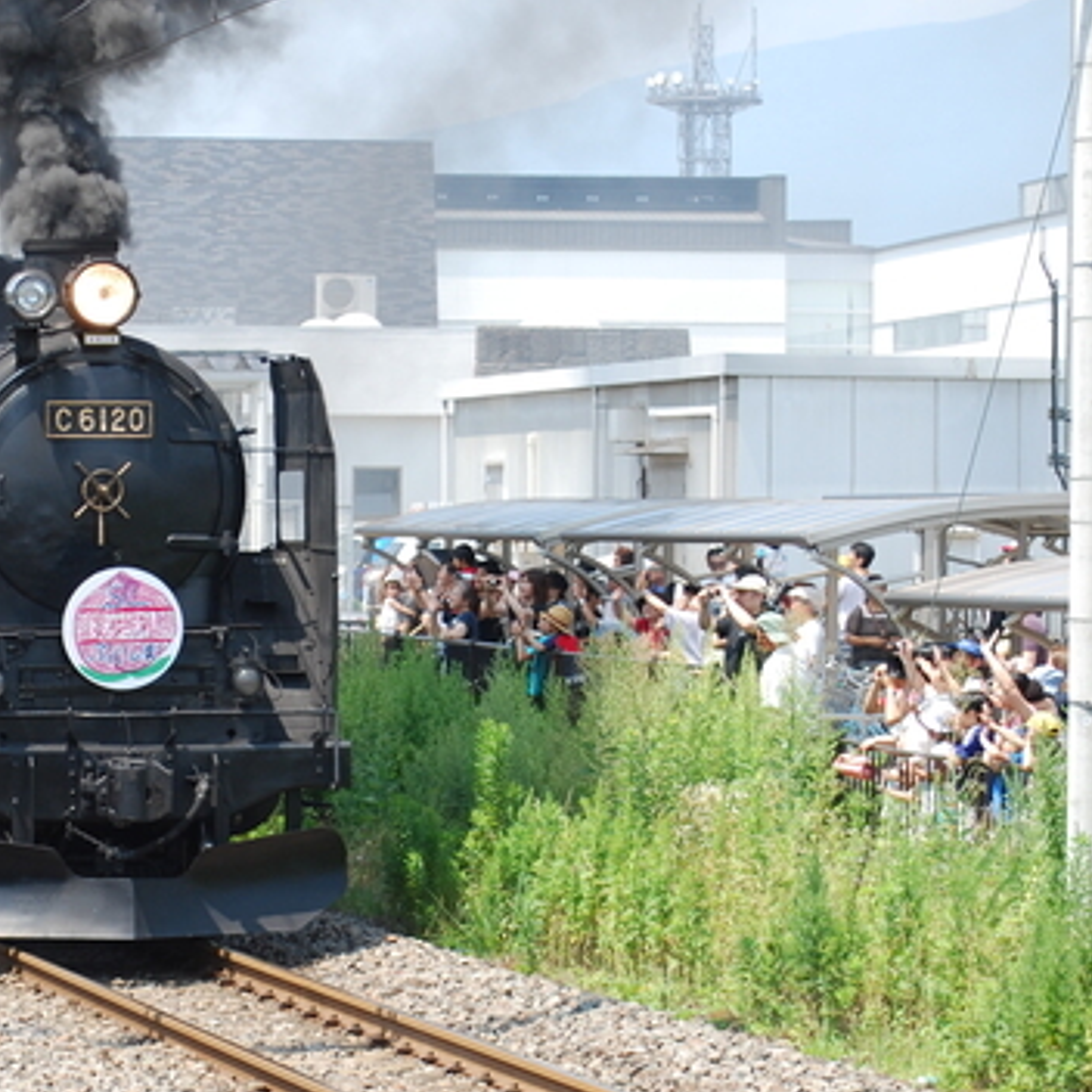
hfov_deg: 9.7
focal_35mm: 180
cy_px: 518
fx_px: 6424
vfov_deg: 9.7
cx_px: 341
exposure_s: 1/500
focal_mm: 62
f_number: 5.6
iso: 200
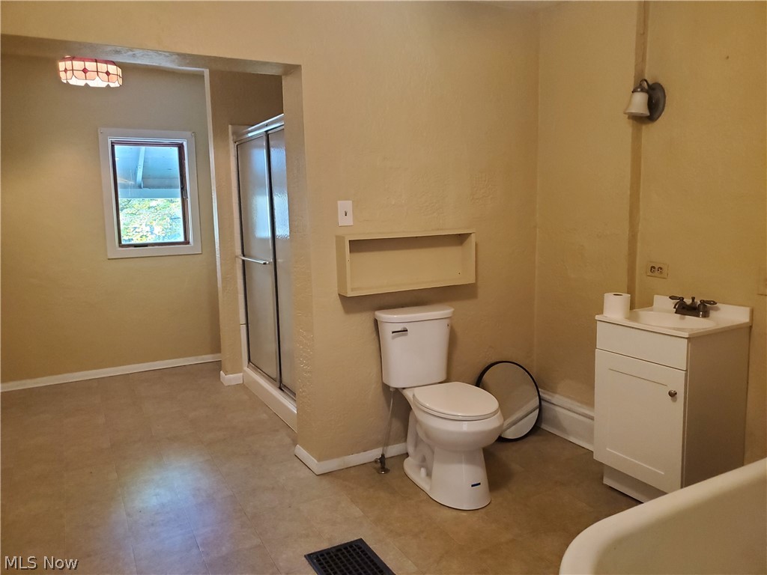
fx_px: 576
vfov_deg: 53.1
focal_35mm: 26
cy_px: 288
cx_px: 384
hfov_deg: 67.3
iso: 500
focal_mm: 4.3
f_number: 1.5
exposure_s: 1/40
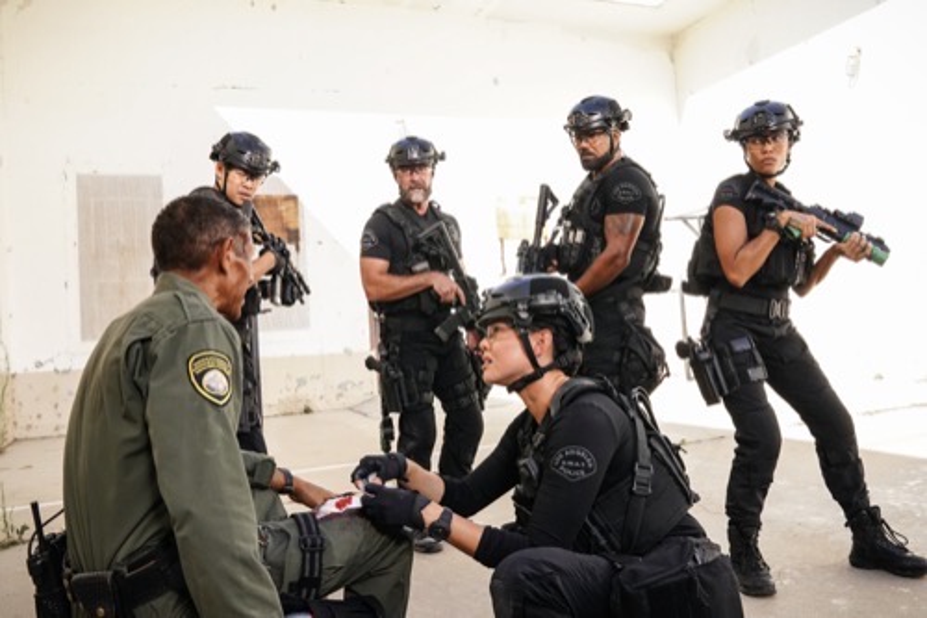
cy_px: 309
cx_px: 464
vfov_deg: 46.4
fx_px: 721
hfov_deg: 65.5
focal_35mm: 28
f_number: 16
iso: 3200
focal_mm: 28
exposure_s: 1/400
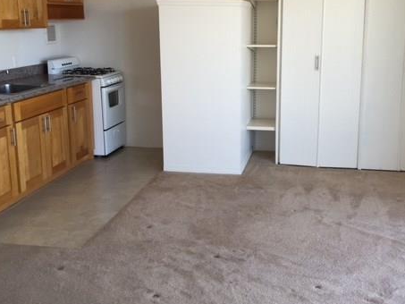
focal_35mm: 41
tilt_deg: -9.7
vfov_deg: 35.0
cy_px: 117
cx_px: 268
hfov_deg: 45.1
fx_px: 480
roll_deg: -0.9
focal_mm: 4.15
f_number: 2.2
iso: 32
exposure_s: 1/120
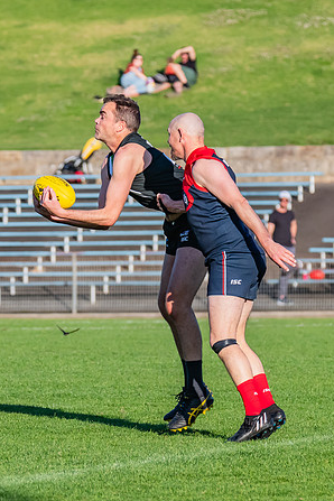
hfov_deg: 2.6
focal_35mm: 532
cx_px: 109
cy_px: 217
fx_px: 7403
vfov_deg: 3.9
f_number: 8
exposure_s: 1/1600
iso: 800
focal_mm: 250
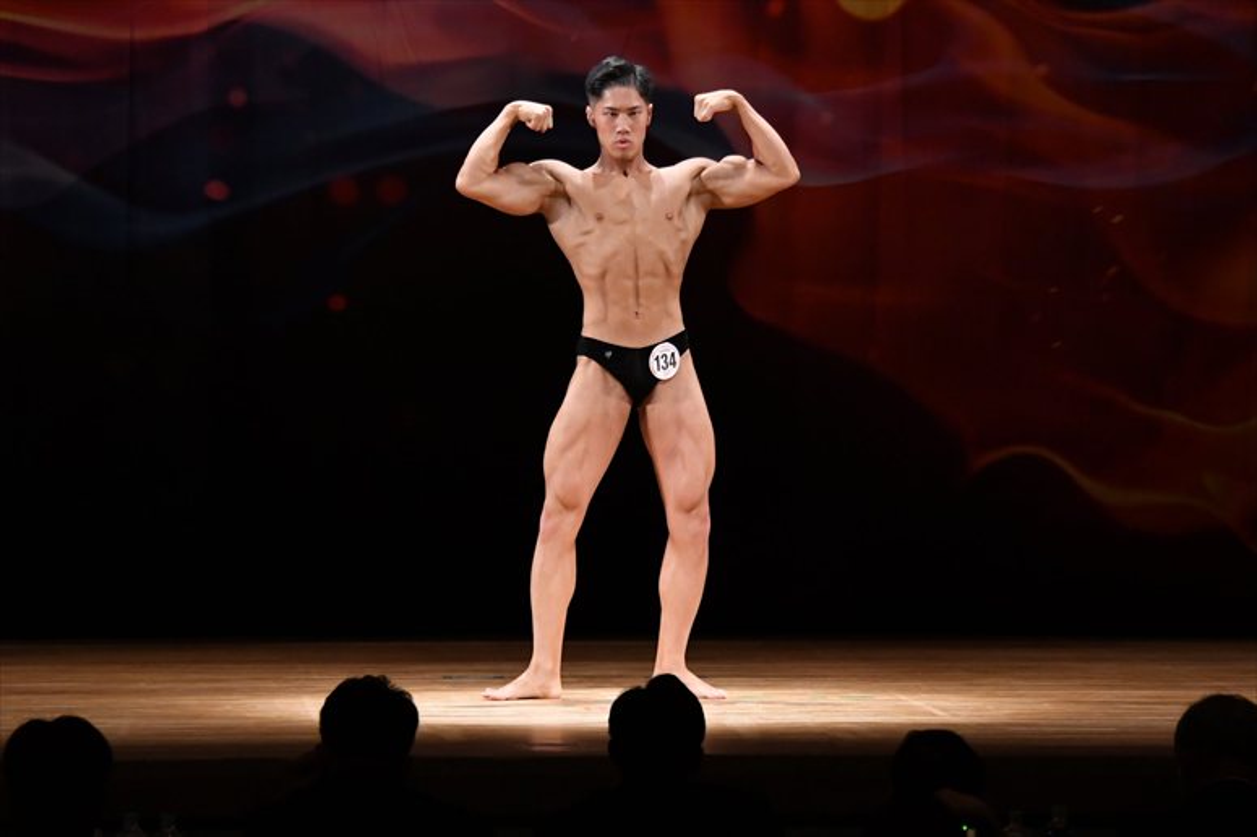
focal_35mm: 202
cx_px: 628
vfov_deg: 6.8
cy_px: 418
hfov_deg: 10.2
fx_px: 7050
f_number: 5.6
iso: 3200
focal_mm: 135
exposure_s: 1/400
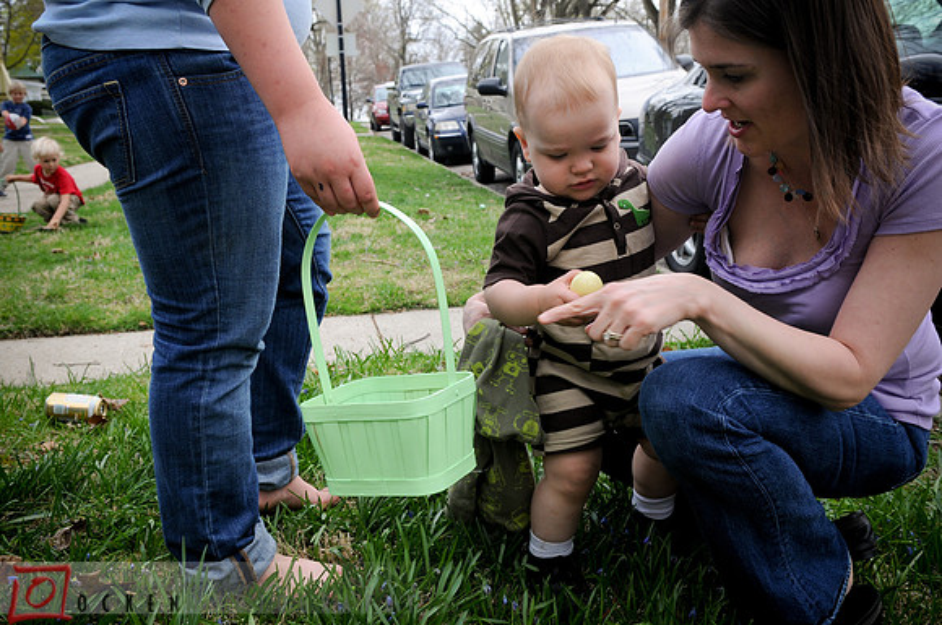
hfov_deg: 55.2
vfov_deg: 38.3
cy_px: 312
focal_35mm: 34
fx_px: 901
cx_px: 471
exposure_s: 1/125
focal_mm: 23
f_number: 6.3
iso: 200
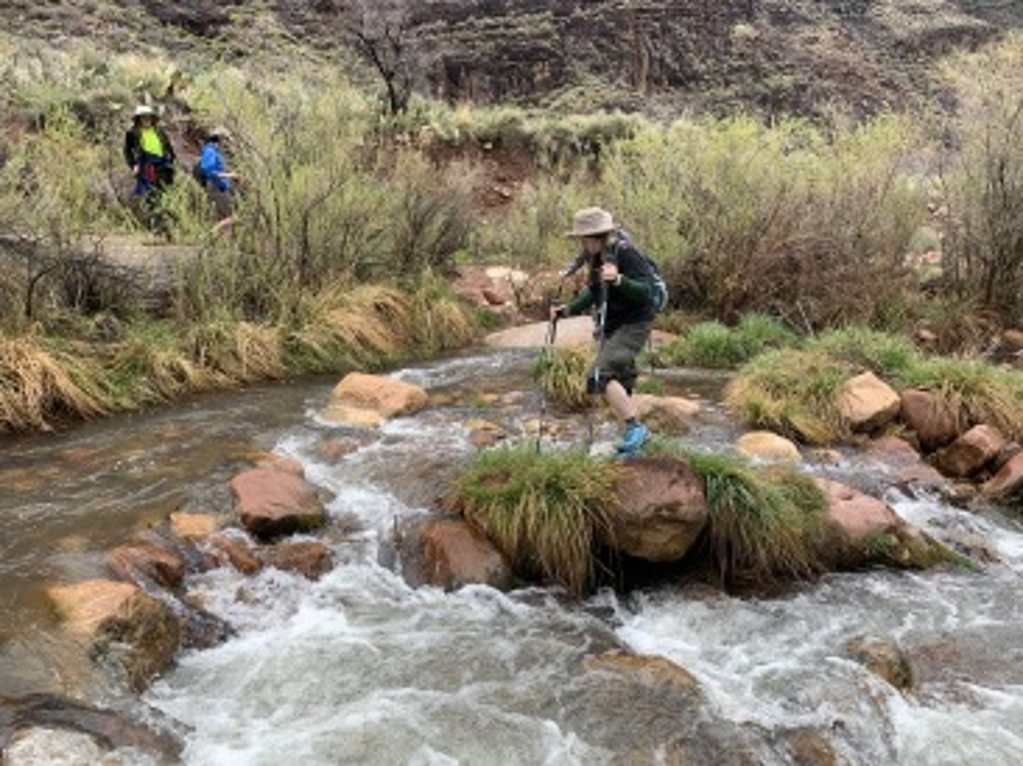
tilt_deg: -12.1
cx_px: 512
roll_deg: +2.4
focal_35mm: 26
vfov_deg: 53.0
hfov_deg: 67.3
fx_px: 768
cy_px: 383
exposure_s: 1/198
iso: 25
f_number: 1.8
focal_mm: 4.25
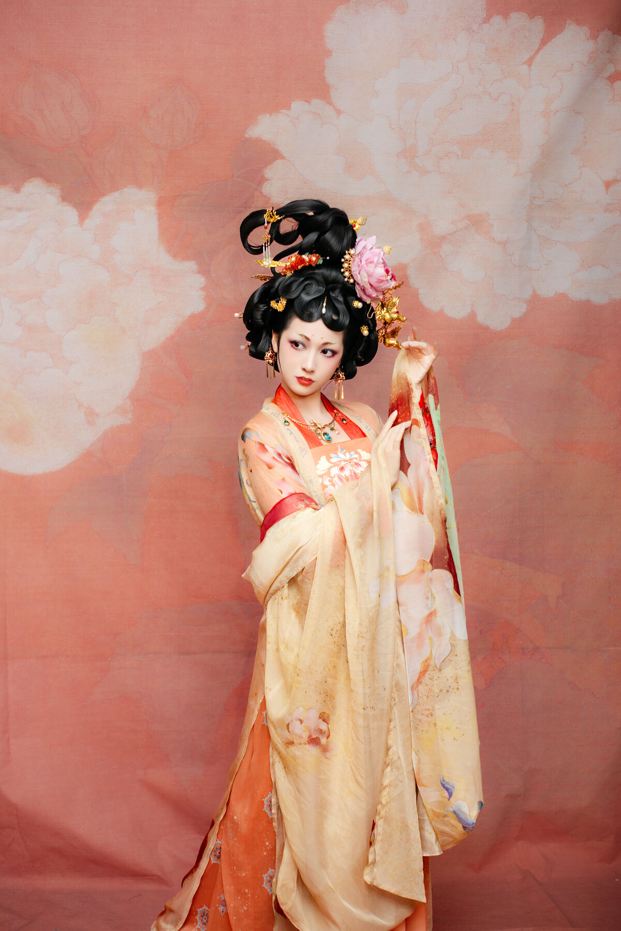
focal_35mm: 49
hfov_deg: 27.5
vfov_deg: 40.3
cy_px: 466
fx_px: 1268
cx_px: 310
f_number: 2.8
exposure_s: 1/160
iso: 100
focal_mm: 50
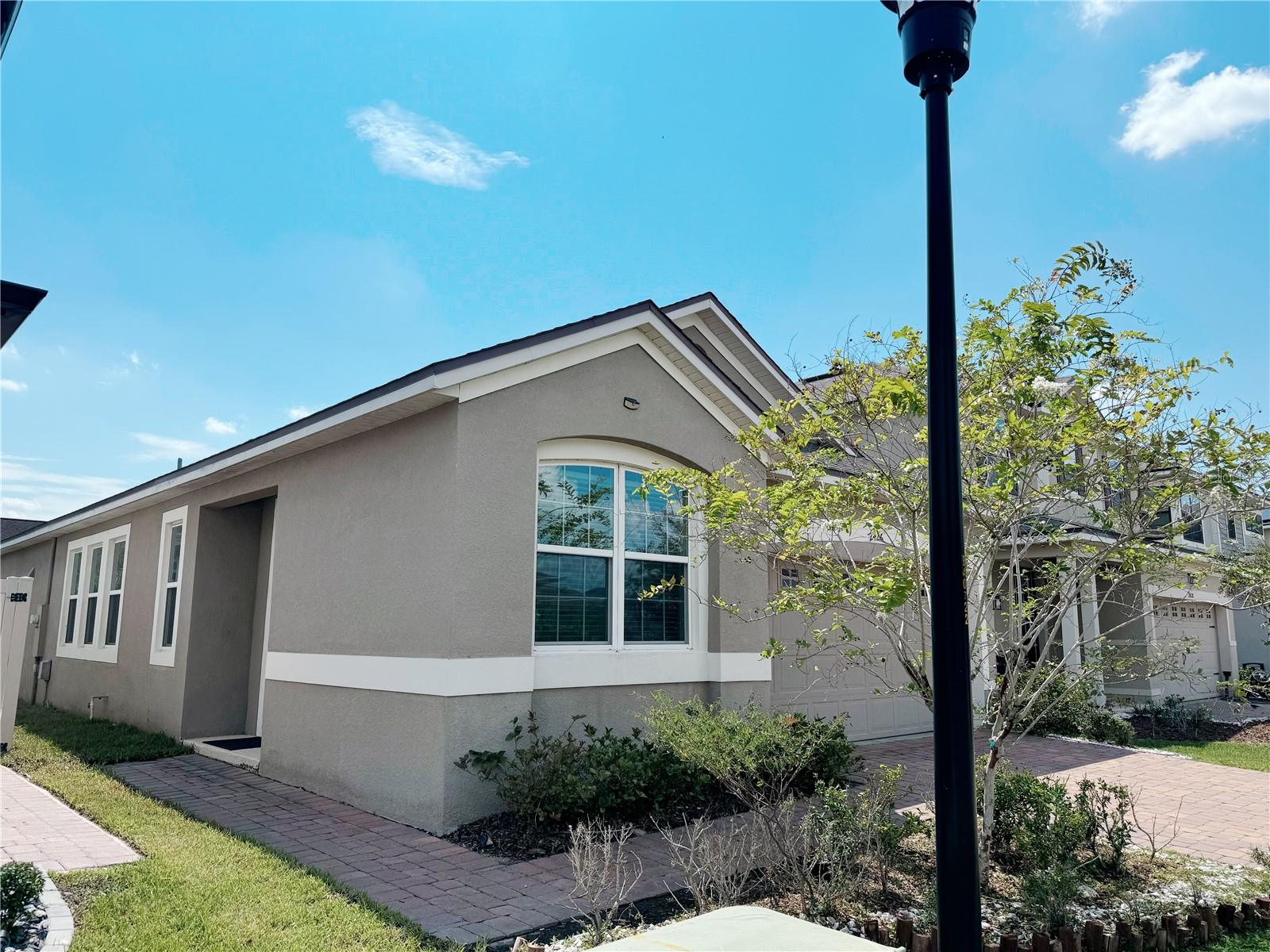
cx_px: 635
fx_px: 881
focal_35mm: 24
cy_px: 476
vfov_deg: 56.8
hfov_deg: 71.6
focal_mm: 6.76
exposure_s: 1/7092
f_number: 1.78
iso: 80
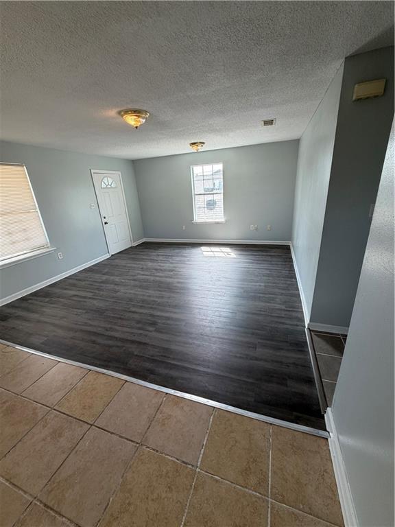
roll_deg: +3.0
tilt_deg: -19.2
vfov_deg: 102.1
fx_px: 213
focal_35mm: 14
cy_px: 264
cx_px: 198
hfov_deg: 85.7
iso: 125
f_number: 2.2
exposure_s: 1/120
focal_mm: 2.22
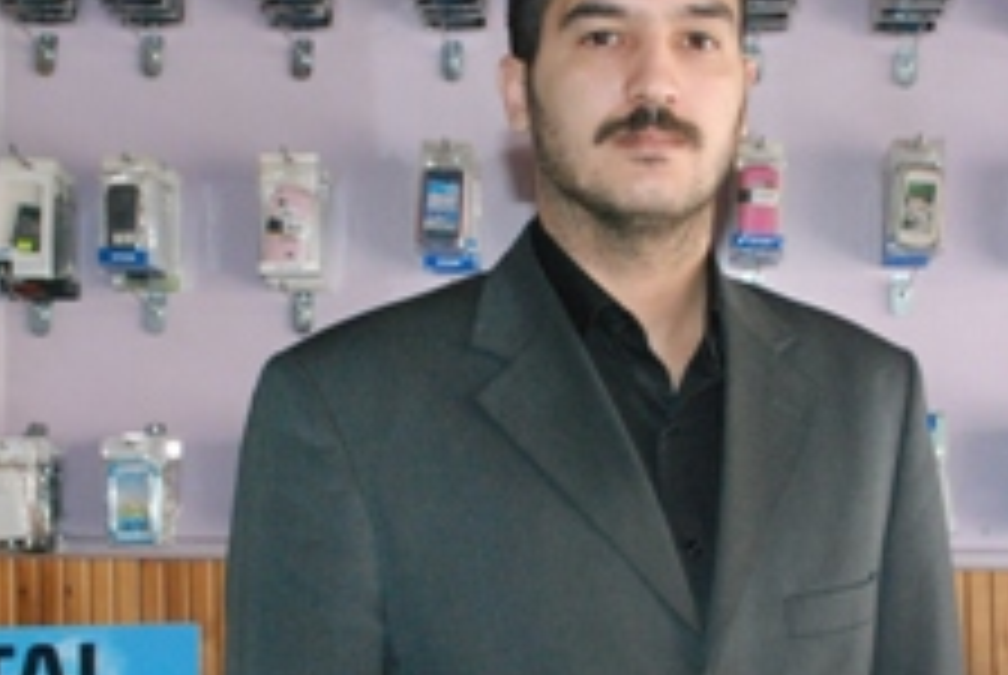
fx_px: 2187
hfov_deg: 25.9
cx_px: 639
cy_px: 454
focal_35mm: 78
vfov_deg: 17.5
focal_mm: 26
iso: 1600
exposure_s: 1/60
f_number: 5.6
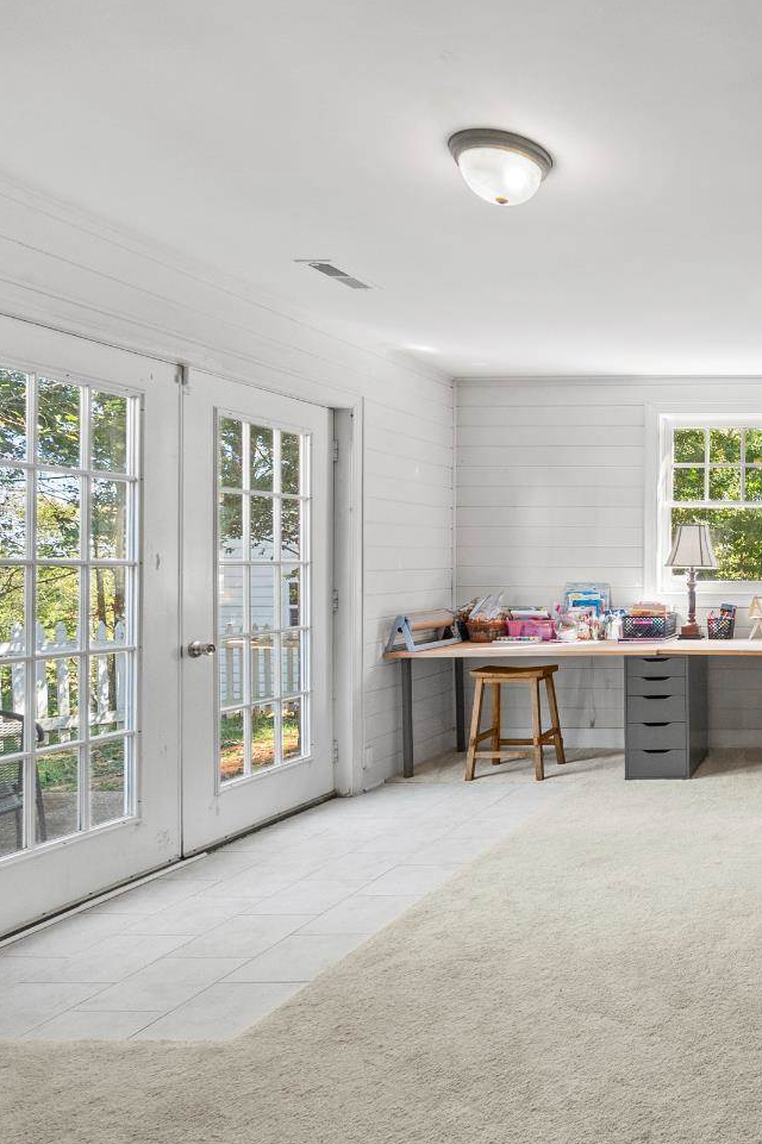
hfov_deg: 40.6
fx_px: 794
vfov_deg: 71.5
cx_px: 850
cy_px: 555
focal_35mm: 25
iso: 1250
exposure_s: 1/5
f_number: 8
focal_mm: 16
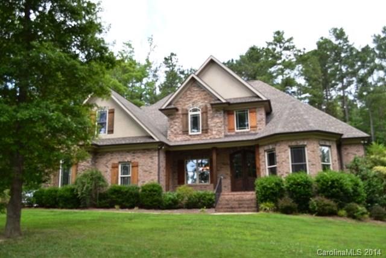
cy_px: 129
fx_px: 354
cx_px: 193
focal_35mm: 33
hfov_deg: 57.2
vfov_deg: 40.0
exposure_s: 1/200
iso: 100
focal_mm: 22
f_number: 5.6
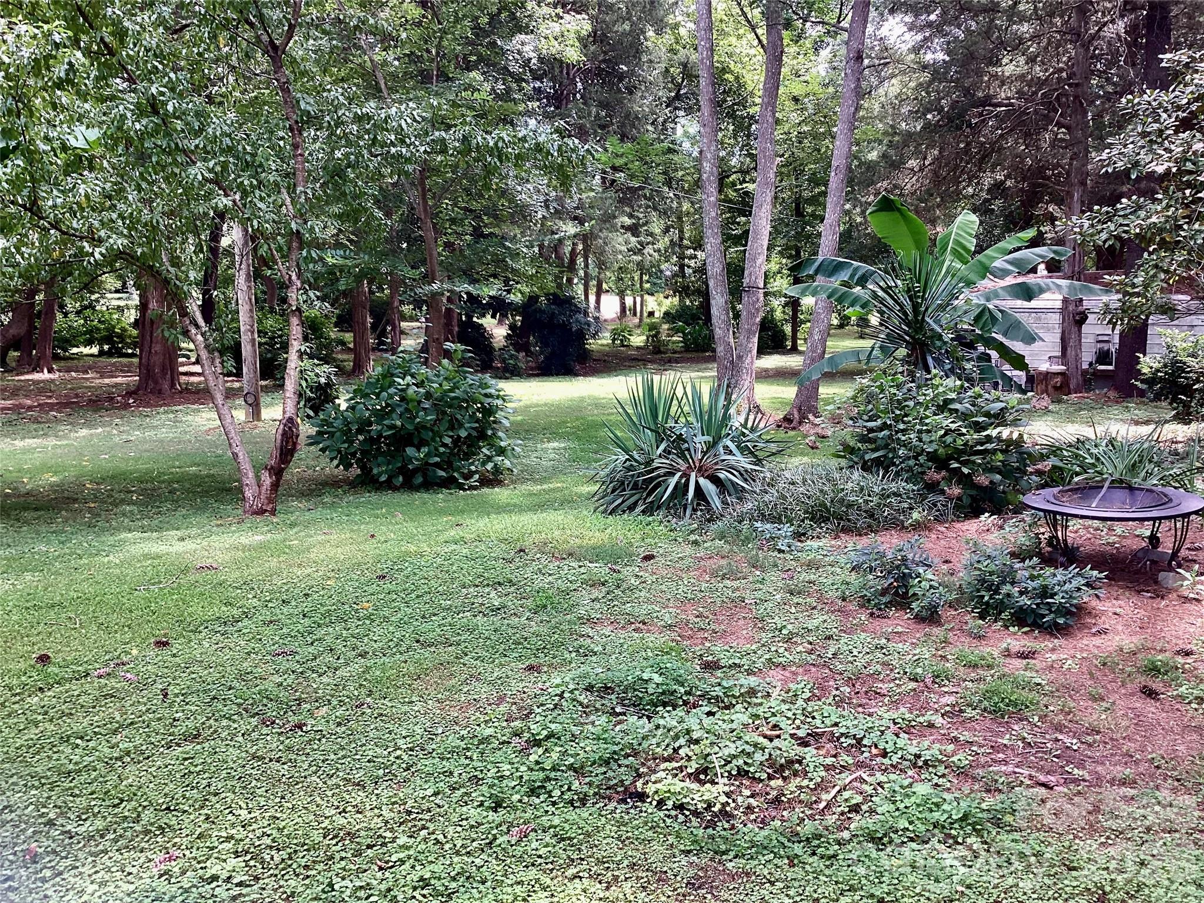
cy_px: 452
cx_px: 602
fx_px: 1078
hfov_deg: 58.4
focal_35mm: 31
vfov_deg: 45.4
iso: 40
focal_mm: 3.3
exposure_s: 1/120
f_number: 2.4
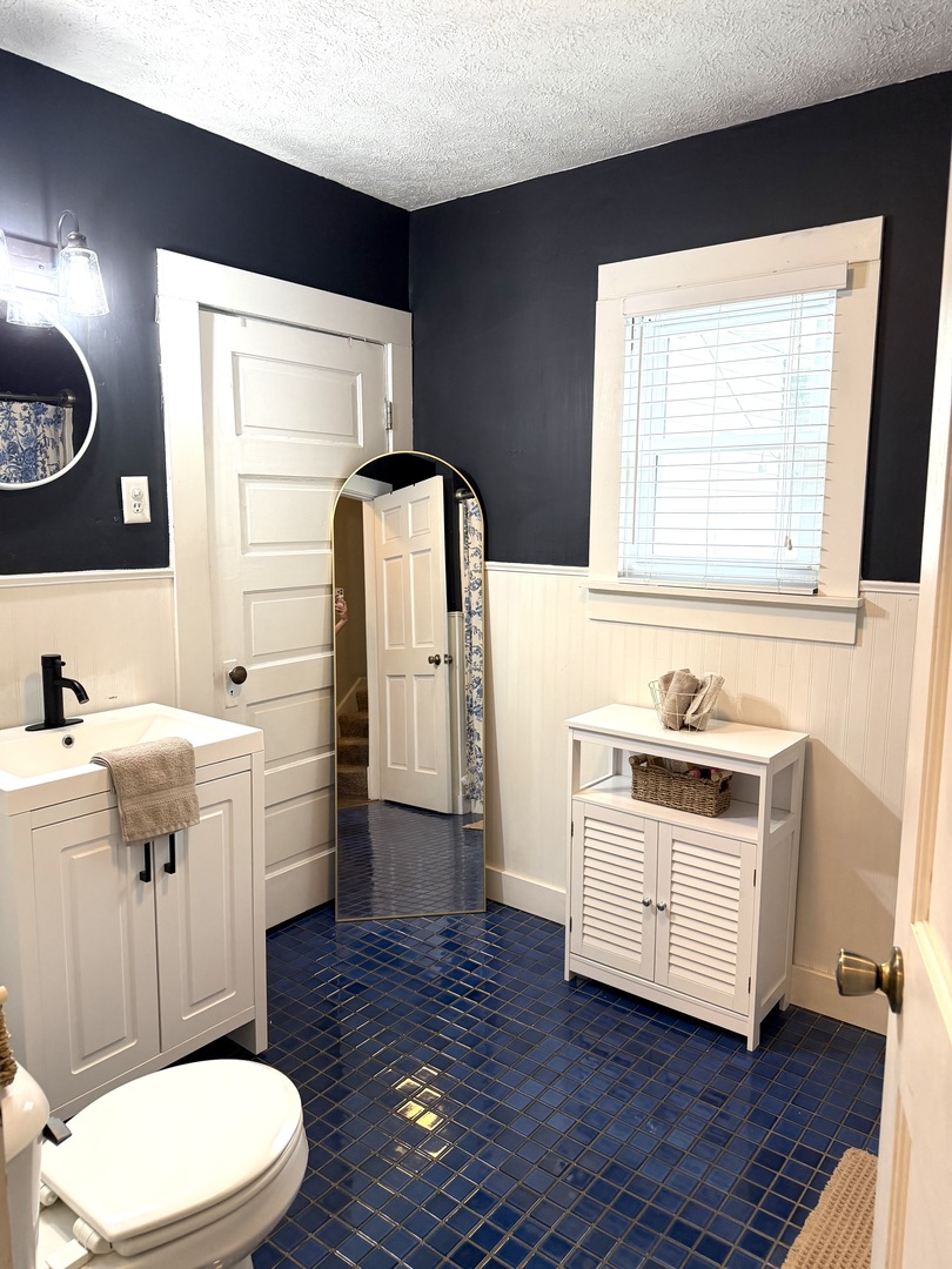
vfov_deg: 71.6
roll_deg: +0.0
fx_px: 880
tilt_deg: -8.9
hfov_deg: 56.8
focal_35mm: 24
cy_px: 634
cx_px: 476
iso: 250
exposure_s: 1/60
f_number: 1.78
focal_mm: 6.76
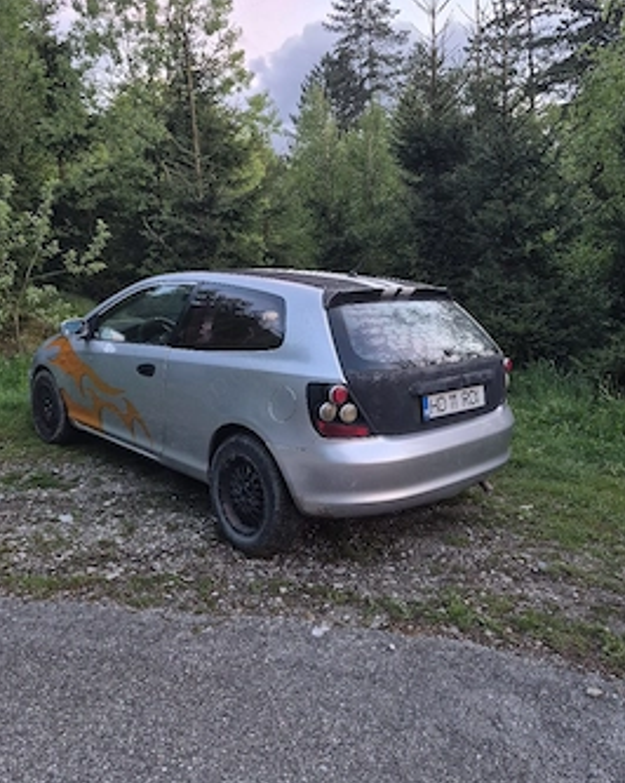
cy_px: 369
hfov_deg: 53.1
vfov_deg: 64.1
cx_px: 329
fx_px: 625
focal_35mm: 27
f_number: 1.8
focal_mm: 5.4
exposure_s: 1/100
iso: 640
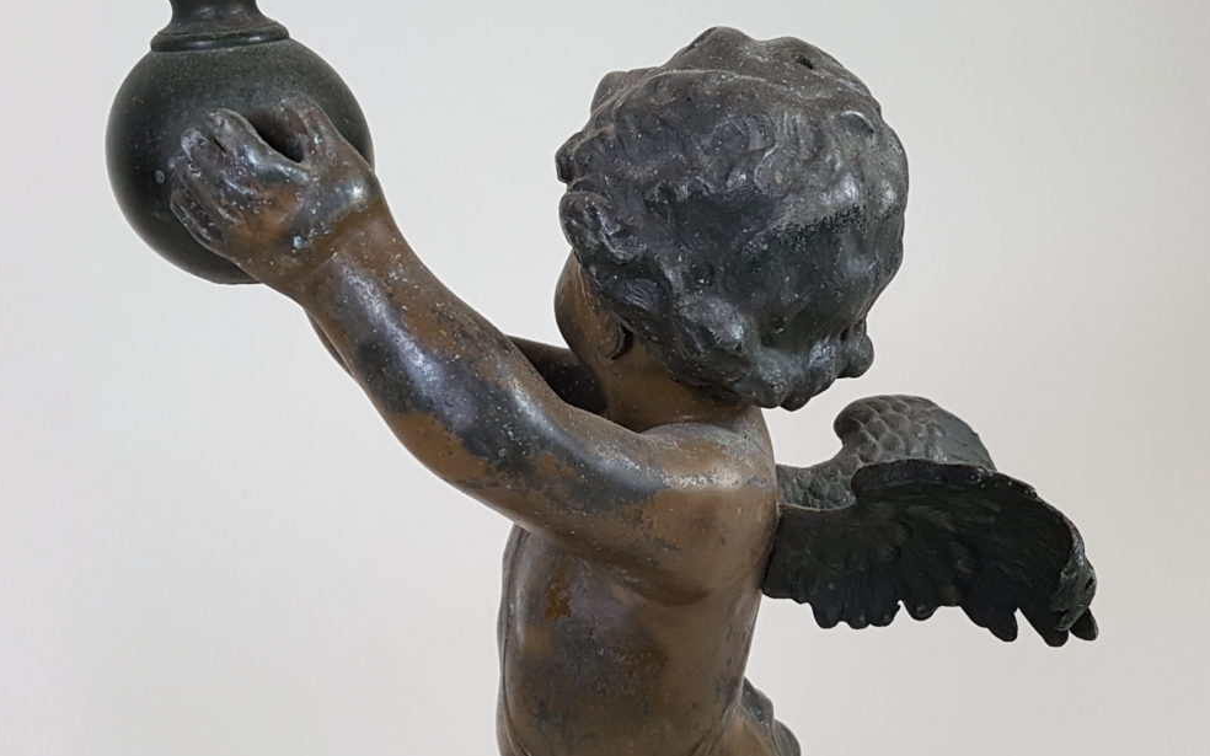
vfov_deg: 44.5
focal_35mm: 28
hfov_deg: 66.5
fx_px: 923
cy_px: 409
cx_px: 609
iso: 160
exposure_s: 1/50
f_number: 1.7
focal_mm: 4.2
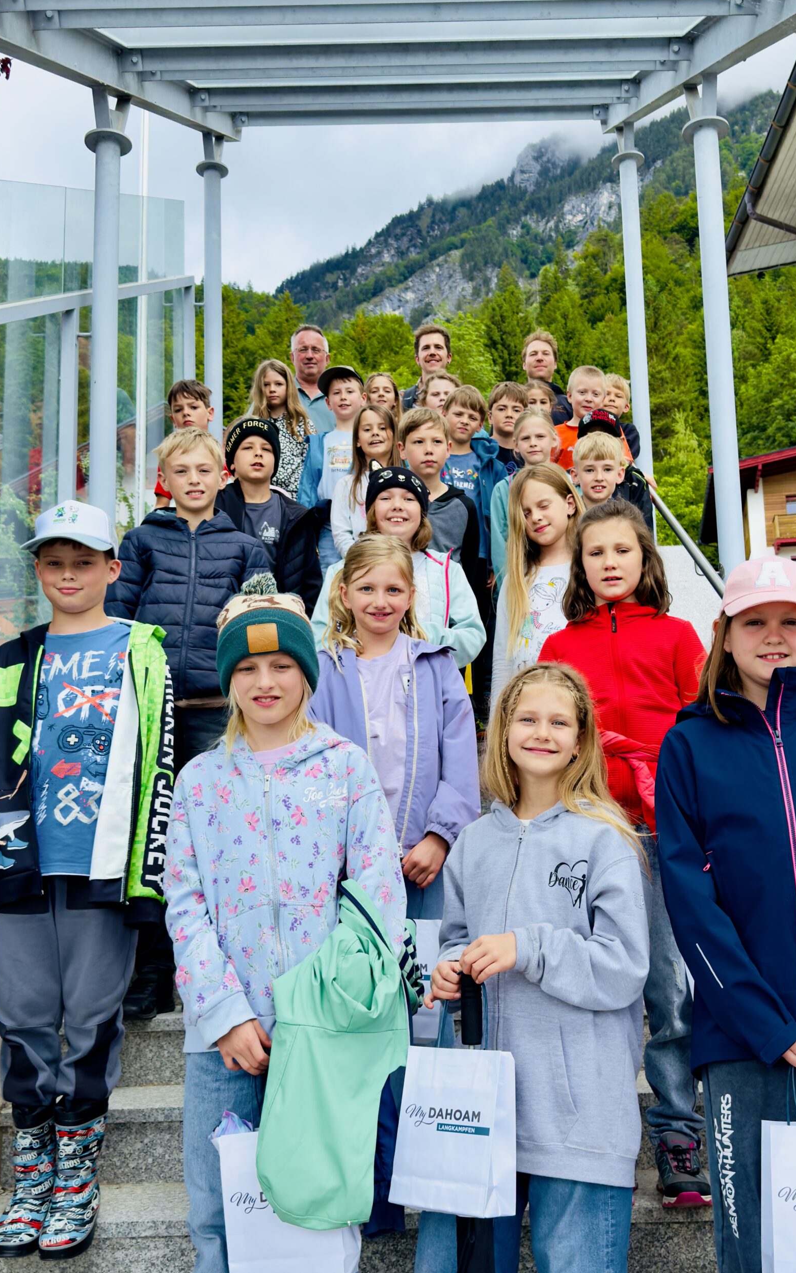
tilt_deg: +11.6
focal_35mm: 38
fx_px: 1319
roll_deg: +1.2
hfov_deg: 33.5
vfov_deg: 51.5
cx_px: 467
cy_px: 640
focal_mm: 6.76
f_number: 1.78
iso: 100
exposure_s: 1/1757
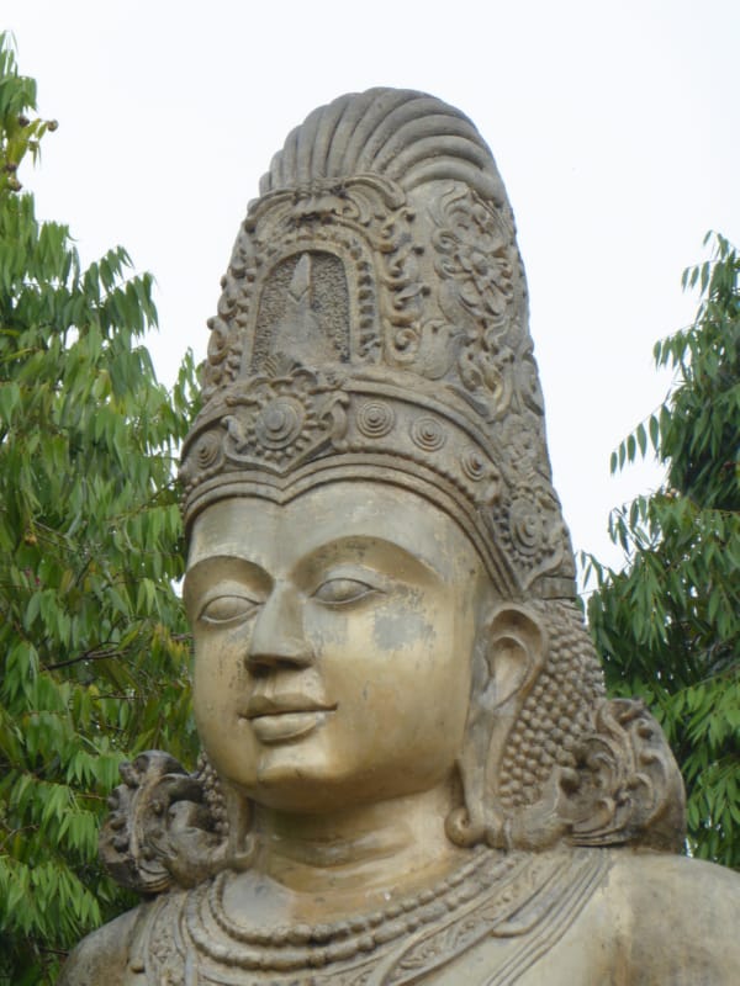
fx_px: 12655
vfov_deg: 4.5
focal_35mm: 444
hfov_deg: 3.3
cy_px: 493
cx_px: 370
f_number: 6
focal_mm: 71.7
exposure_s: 1/100
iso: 100
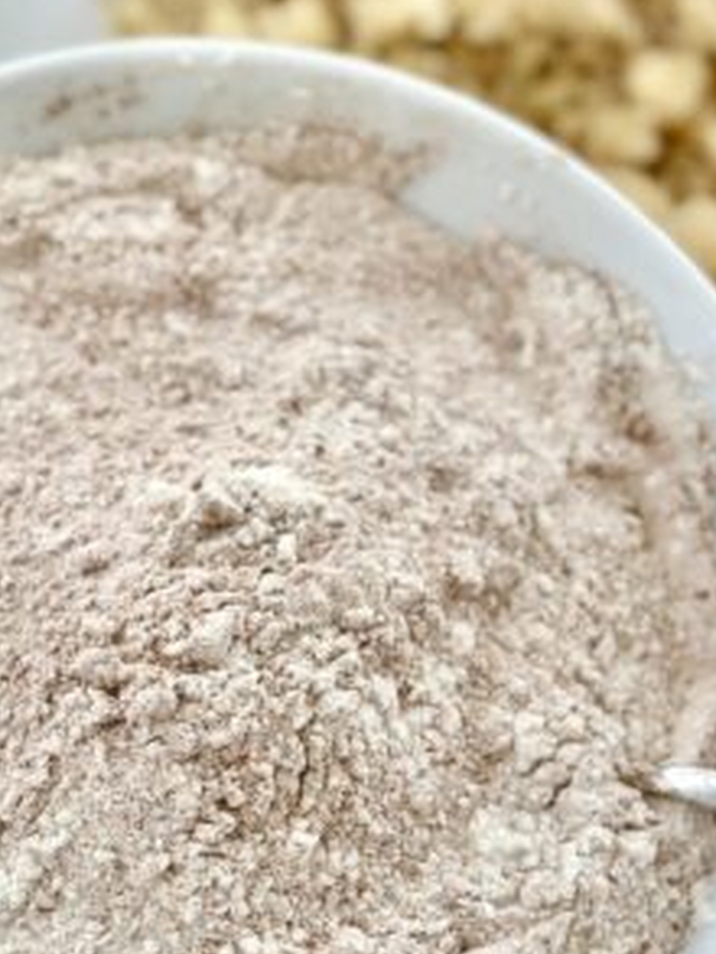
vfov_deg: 23.7
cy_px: 326
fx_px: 2260
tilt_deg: -77.5
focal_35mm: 82
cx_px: 187
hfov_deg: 17.9
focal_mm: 6.86
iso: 80
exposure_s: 1/216
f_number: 1.78
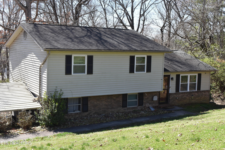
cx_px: 112
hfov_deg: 41.1
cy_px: 75
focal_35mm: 48
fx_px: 300
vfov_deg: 28.1
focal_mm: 32
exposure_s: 1/250
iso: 200
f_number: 8
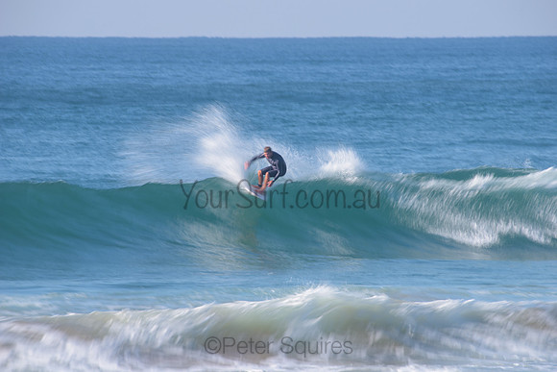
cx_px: 278
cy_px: 186
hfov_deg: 4.1
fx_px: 7738
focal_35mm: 500
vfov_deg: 2.8
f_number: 13
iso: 31
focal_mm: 500
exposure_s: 1/13
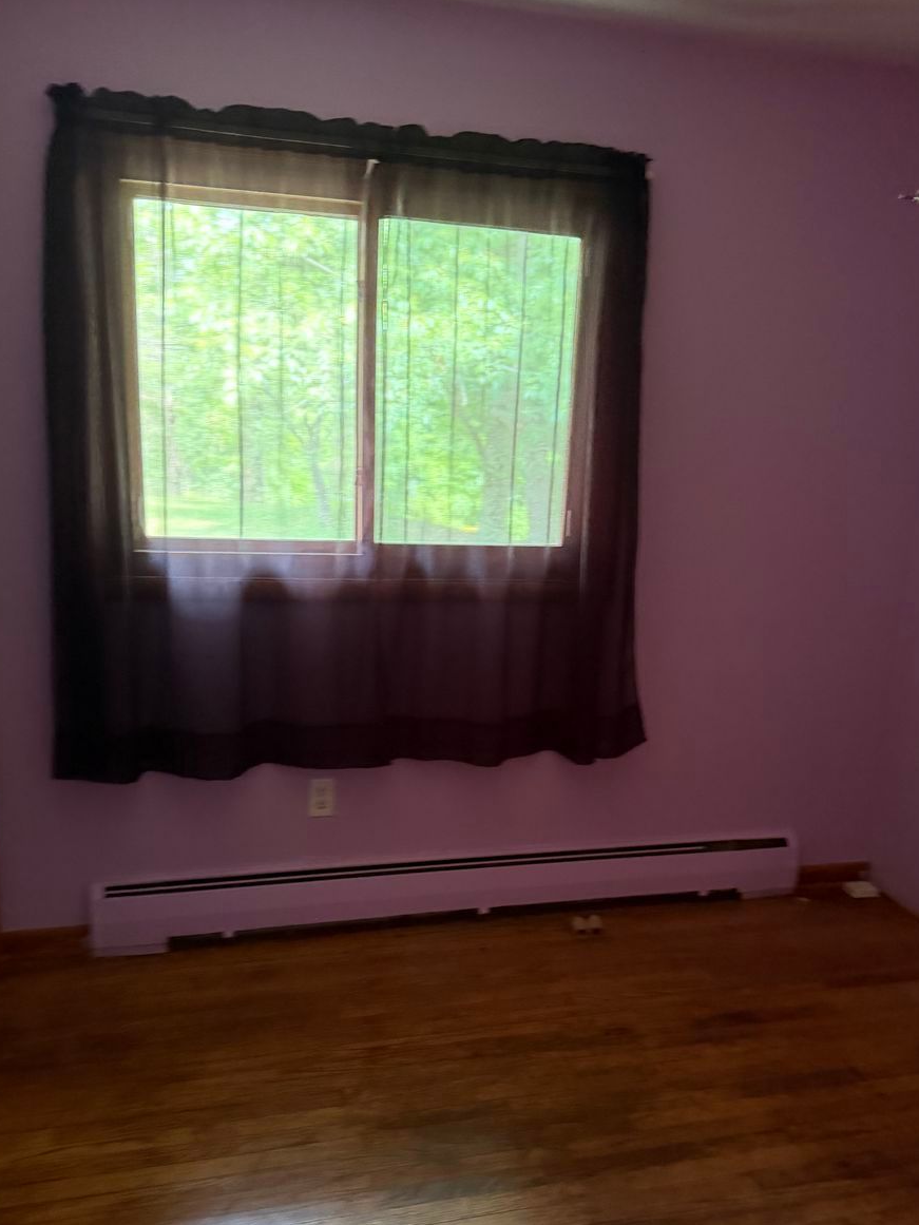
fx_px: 1097
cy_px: 702
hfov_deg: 45.4
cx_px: 495
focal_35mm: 31
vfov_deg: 58.1
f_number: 1.78
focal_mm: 6.76
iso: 1000
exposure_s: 1/40
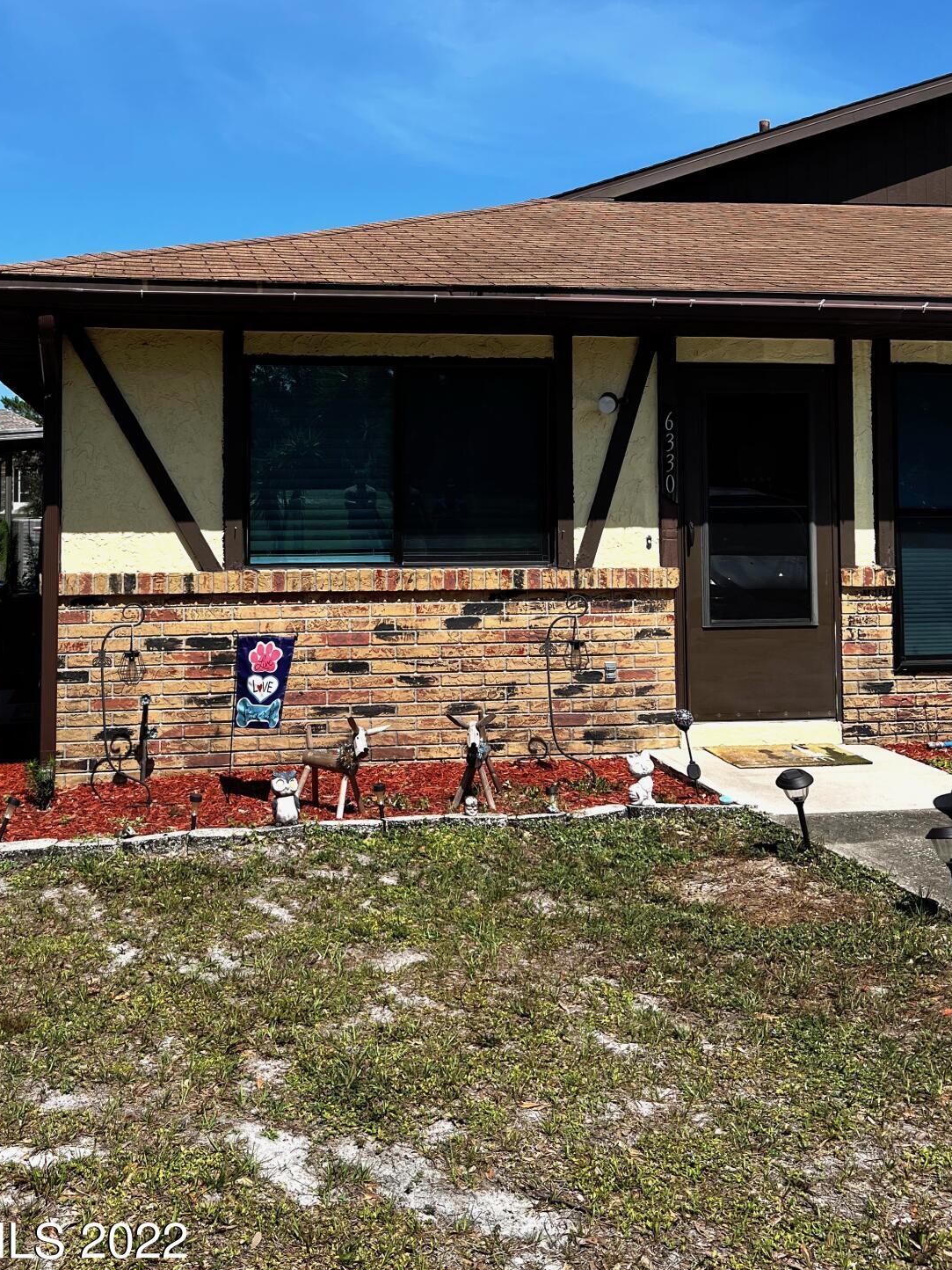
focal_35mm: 36
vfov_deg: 50.6
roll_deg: -1.2
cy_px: 442
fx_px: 1320
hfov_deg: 39.2
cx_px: 324
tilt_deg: +3.2
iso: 50
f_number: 1.5
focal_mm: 5.7
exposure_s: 1/4115
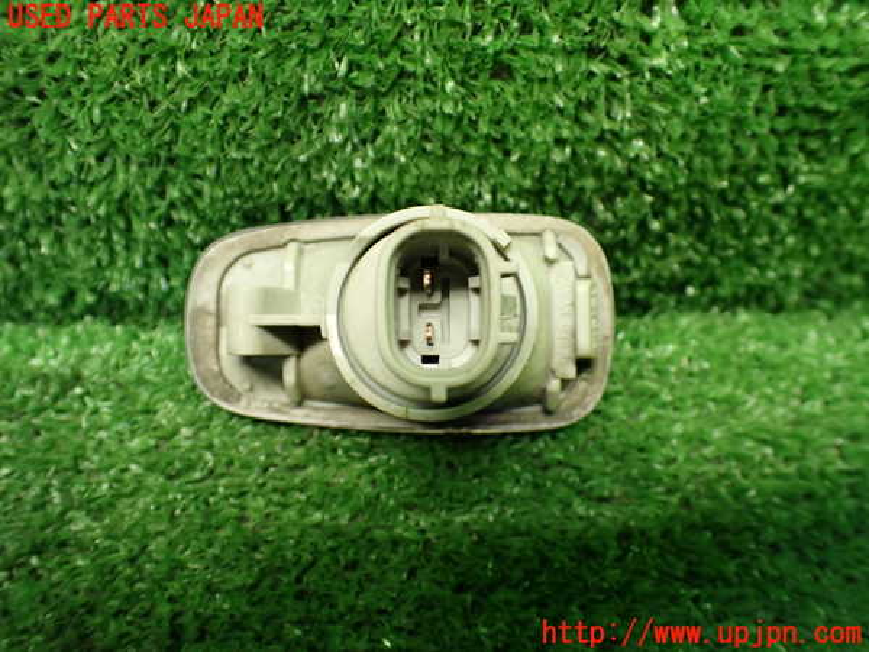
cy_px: 326
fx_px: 753
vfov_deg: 46.8
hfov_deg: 60.0
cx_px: 434
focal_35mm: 30
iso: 800
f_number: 2.3
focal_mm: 5.4
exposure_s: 1/80
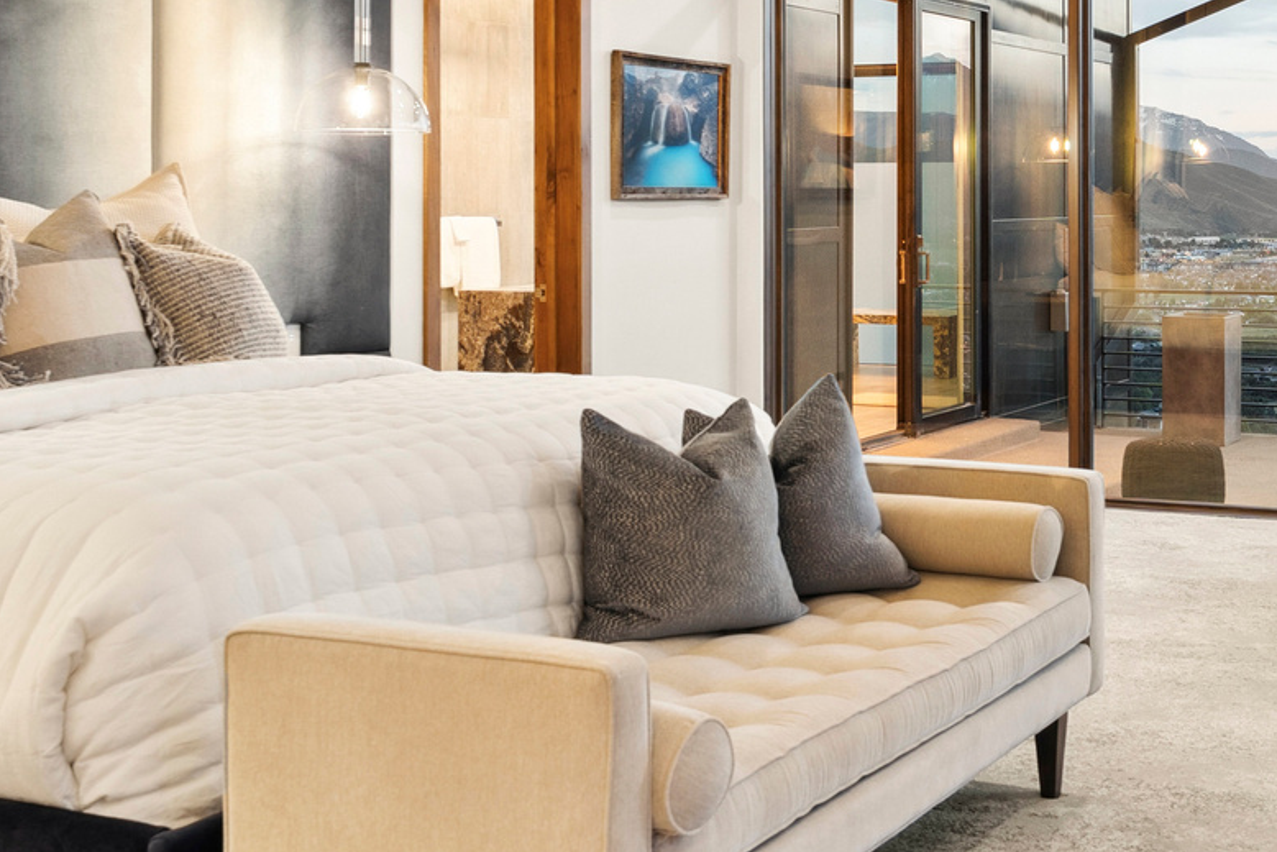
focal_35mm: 52
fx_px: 1858
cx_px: 991
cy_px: 175
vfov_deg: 25.4
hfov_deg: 36.8
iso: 500
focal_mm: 19.9
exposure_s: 1/10
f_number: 5.6
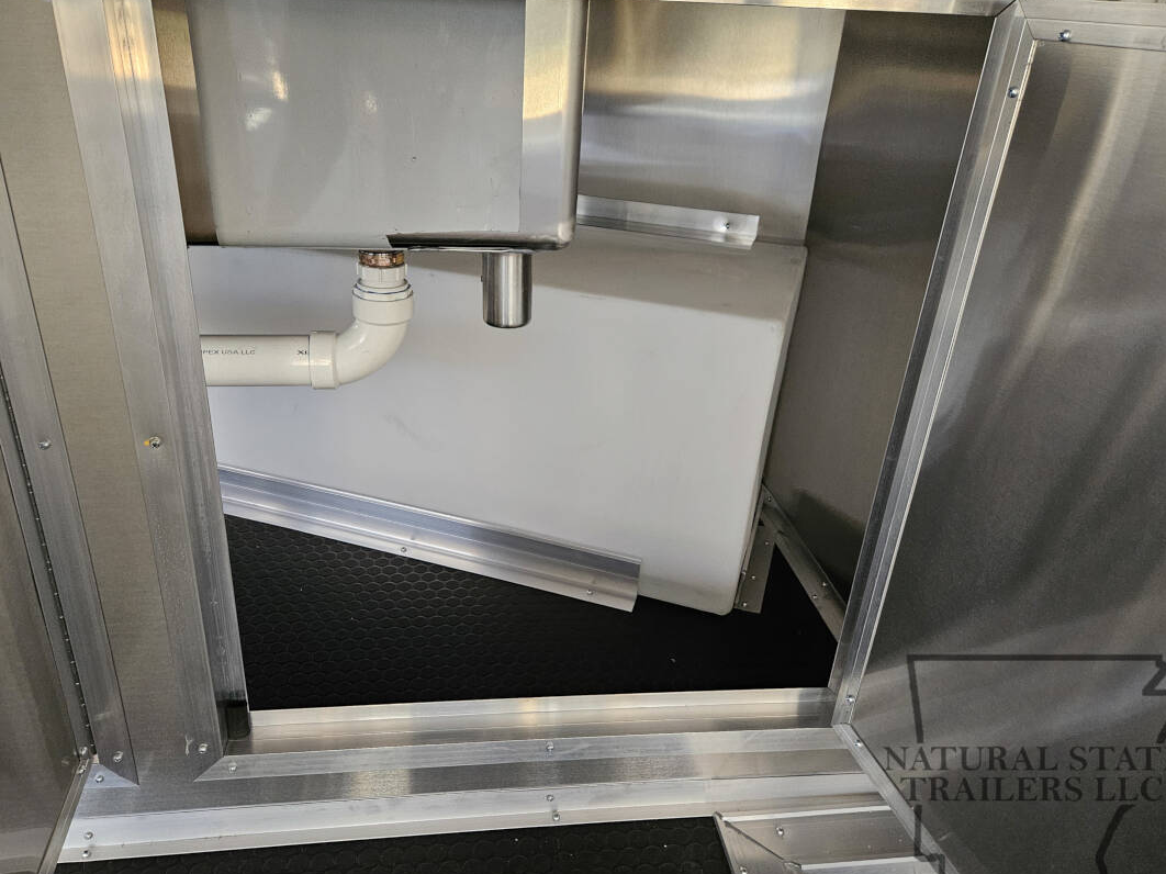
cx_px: 545
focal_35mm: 26
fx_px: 876
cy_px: 417
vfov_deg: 53.0
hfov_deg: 67.2
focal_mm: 5.4
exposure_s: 1/120
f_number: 1.8
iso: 800
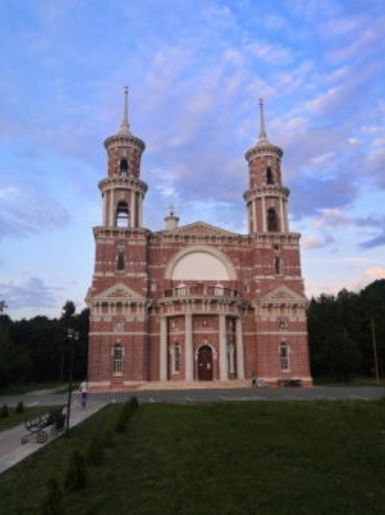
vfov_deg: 63.5
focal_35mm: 28
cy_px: 254
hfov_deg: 49.7
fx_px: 416
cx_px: 198
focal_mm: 3.95
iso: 50
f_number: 1.8
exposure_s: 1/236
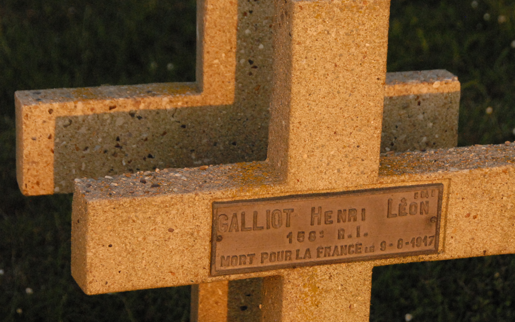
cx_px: 308
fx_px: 1988
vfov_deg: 9.3
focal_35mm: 142
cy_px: 158
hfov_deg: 14.8
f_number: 7.1
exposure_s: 1/1600
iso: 1600
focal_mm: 75
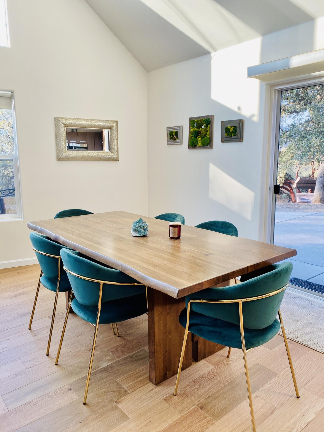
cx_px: 162
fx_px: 324
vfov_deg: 67.3
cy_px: 216
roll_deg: +0.4
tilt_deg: -8.7
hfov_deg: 53.1
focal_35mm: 26
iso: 32
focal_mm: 4.25
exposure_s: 1/122
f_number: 1.8
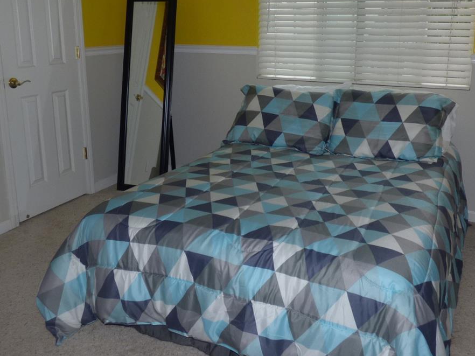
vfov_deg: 41.3
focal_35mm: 34
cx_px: 257
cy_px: 125
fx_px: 466
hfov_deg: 53.9
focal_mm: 3.58
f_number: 2.8
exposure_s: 1/60
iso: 100
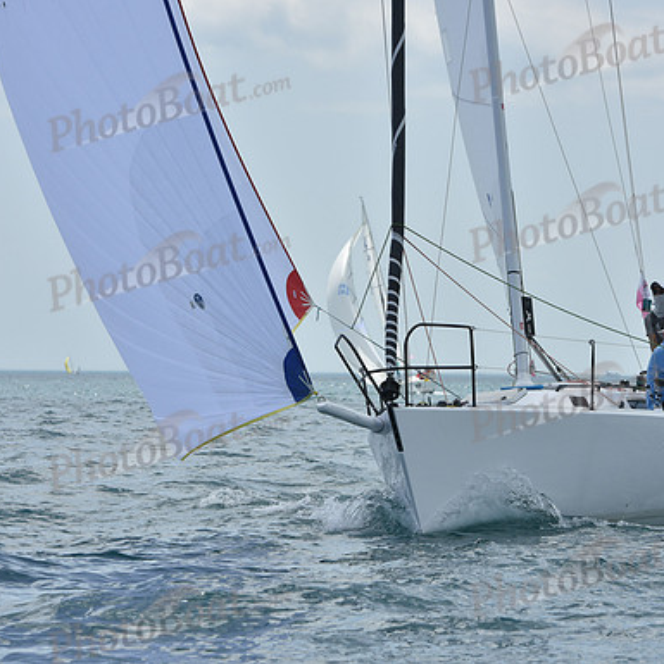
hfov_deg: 10.1
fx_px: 3754
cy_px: 332
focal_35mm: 173
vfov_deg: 10.1
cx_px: 381
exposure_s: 1/1250
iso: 250
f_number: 9
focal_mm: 135
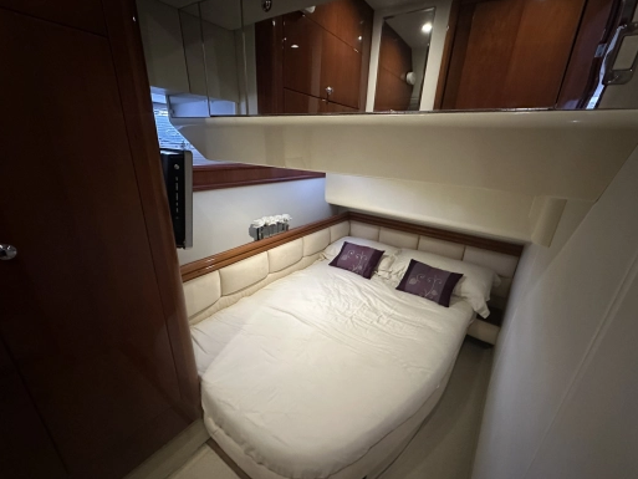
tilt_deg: -22.8
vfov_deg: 81.7
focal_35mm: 15
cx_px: 336
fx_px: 277
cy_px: 253
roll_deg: -3.4
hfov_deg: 98.1
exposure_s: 1/60
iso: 1000
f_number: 2.2
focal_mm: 2.22
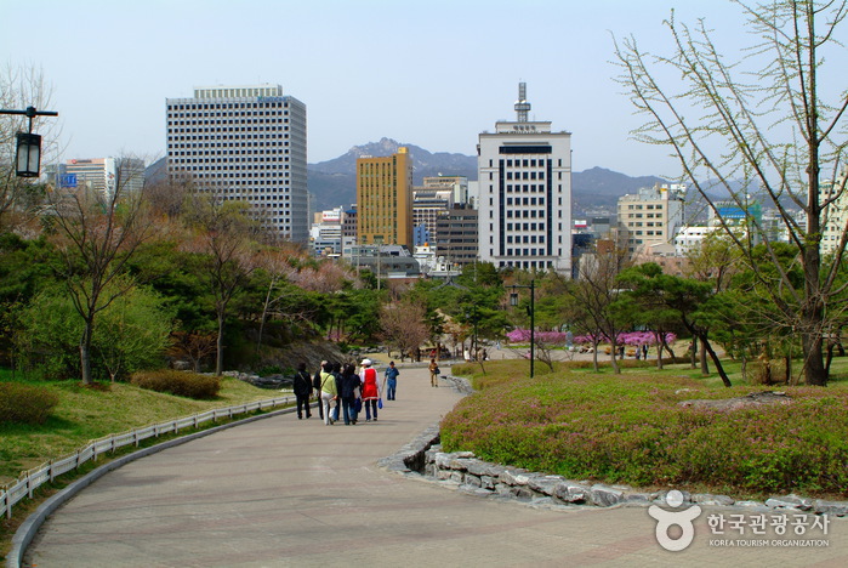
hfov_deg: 46.3
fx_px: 991
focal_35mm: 42
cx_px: 424
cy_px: 284
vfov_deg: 32.0
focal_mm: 28
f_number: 6.7
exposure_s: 1/180
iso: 100
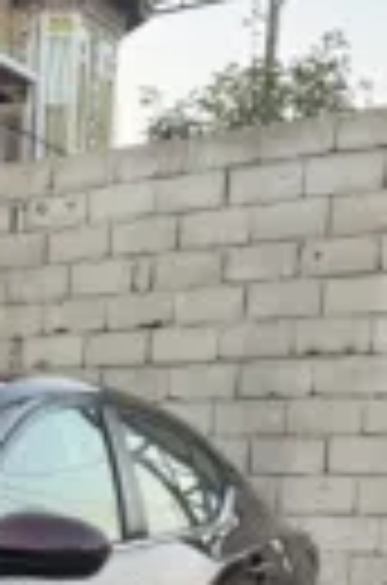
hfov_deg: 15.7
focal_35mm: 77
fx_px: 1248
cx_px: -252
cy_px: 698
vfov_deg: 24.0
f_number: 1.78
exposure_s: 1/121
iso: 100
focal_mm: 6.76
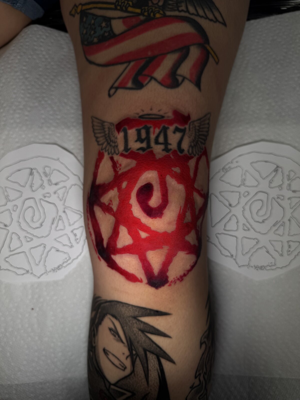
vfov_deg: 71.6
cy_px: 200
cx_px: 150
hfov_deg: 56.8
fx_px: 277
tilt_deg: -87.2
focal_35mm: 24
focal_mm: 6.76
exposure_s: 1/120
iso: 64
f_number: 1.78
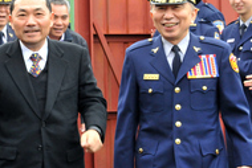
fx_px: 1765
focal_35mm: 252
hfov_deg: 8.1
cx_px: 32
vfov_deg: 5.5
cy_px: 52
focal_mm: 120
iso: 3200
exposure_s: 1/160
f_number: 13
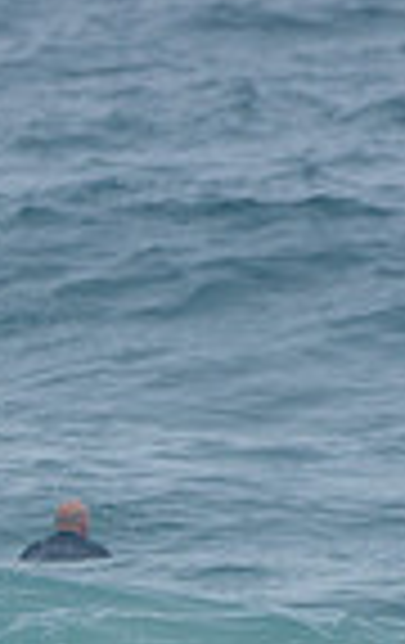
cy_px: 569
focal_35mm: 2530
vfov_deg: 0.8
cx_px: -626
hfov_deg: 0.5
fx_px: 44457
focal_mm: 500
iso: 400
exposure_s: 1/1250
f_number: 5.6
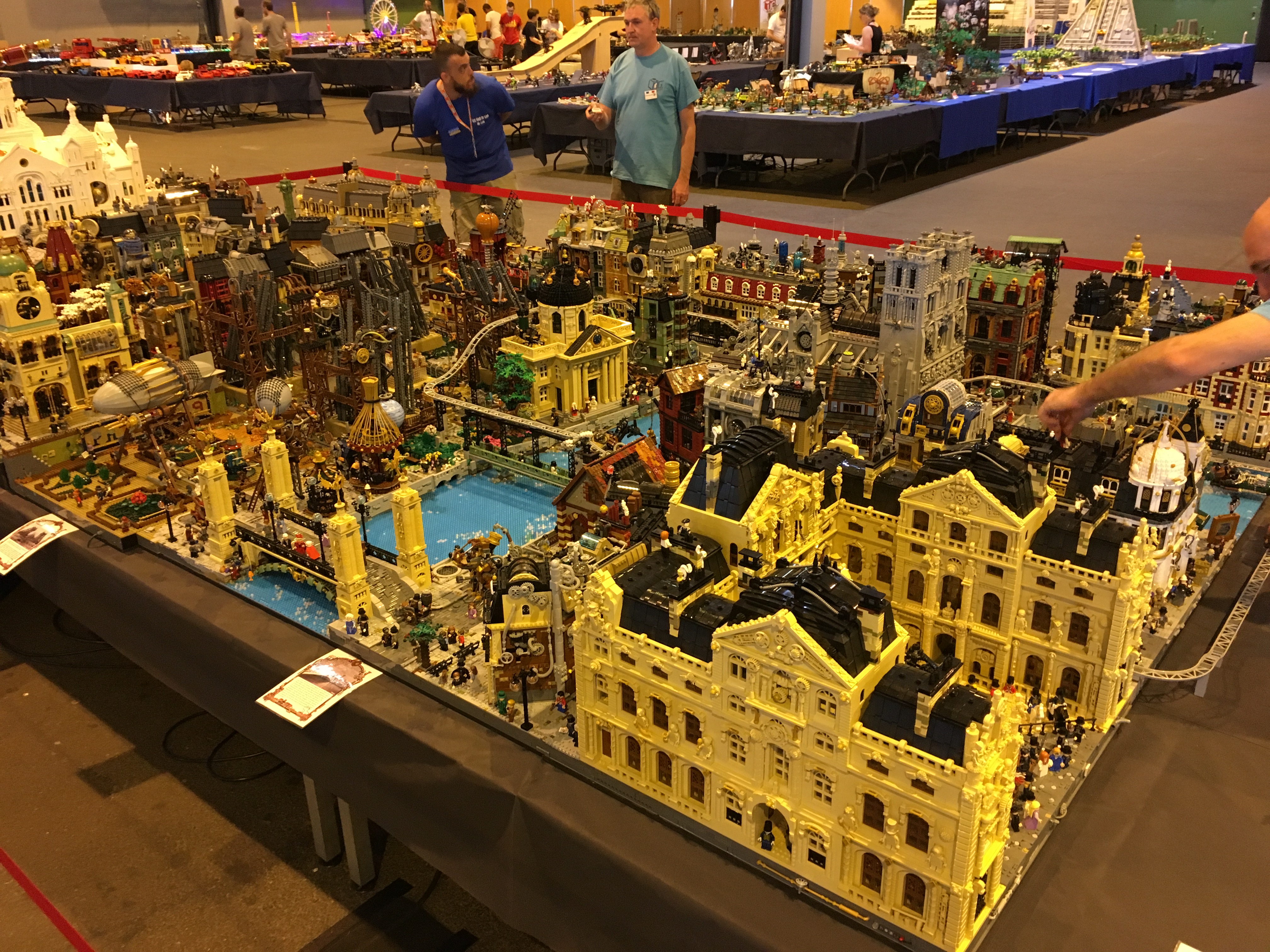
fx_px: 1064
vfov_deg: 48.2
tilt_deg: -25.1
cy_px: 476
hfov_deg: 61.7
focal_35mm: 29
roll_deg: +1.7
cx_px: 635
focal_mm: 4.15
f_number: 2.2
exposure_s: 1/33
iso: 200
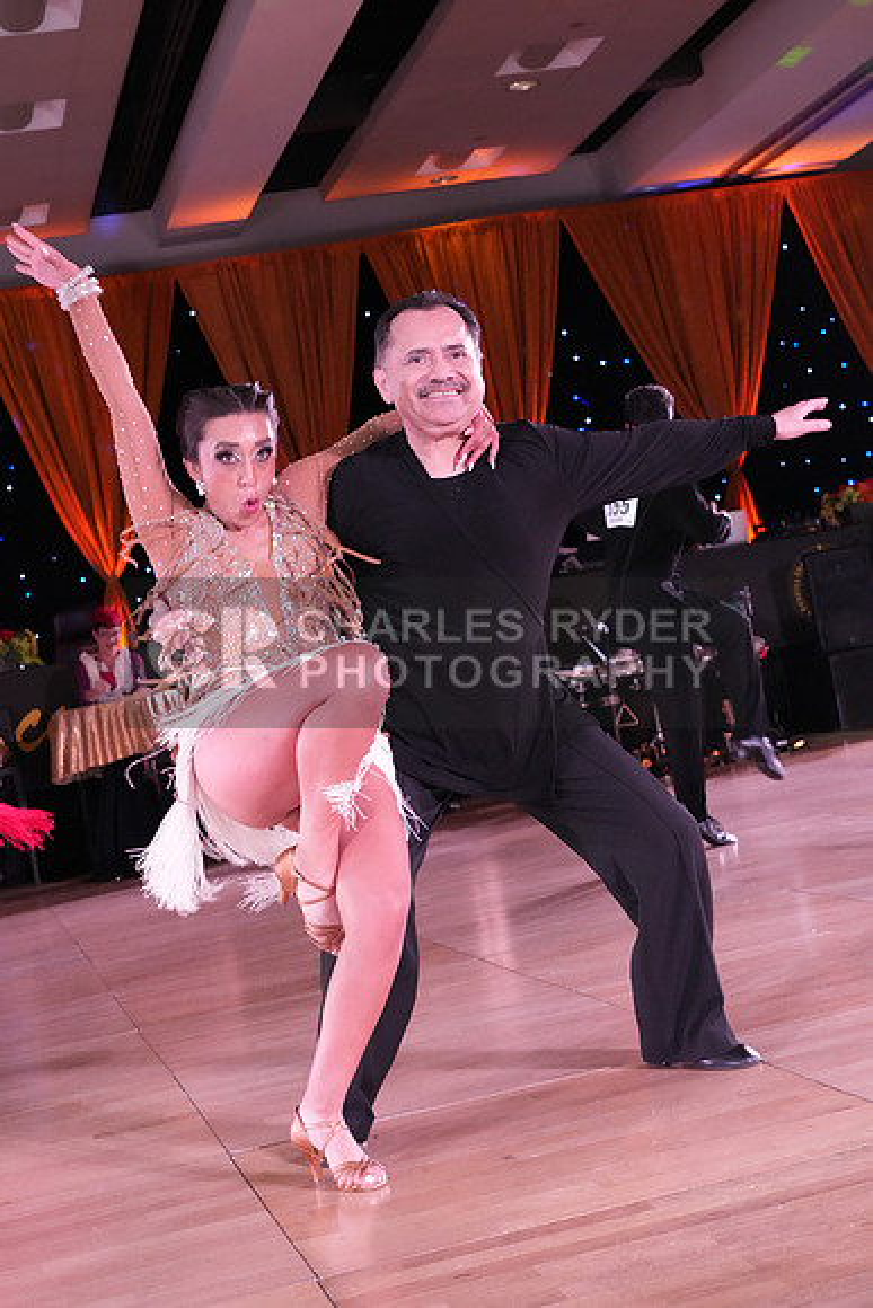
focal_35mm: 56
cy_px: 654
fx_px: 2036
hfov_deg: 24.2
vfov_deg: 35.6
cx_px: 436
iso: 8000
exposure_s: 1/250
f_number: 7.1
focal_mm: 56
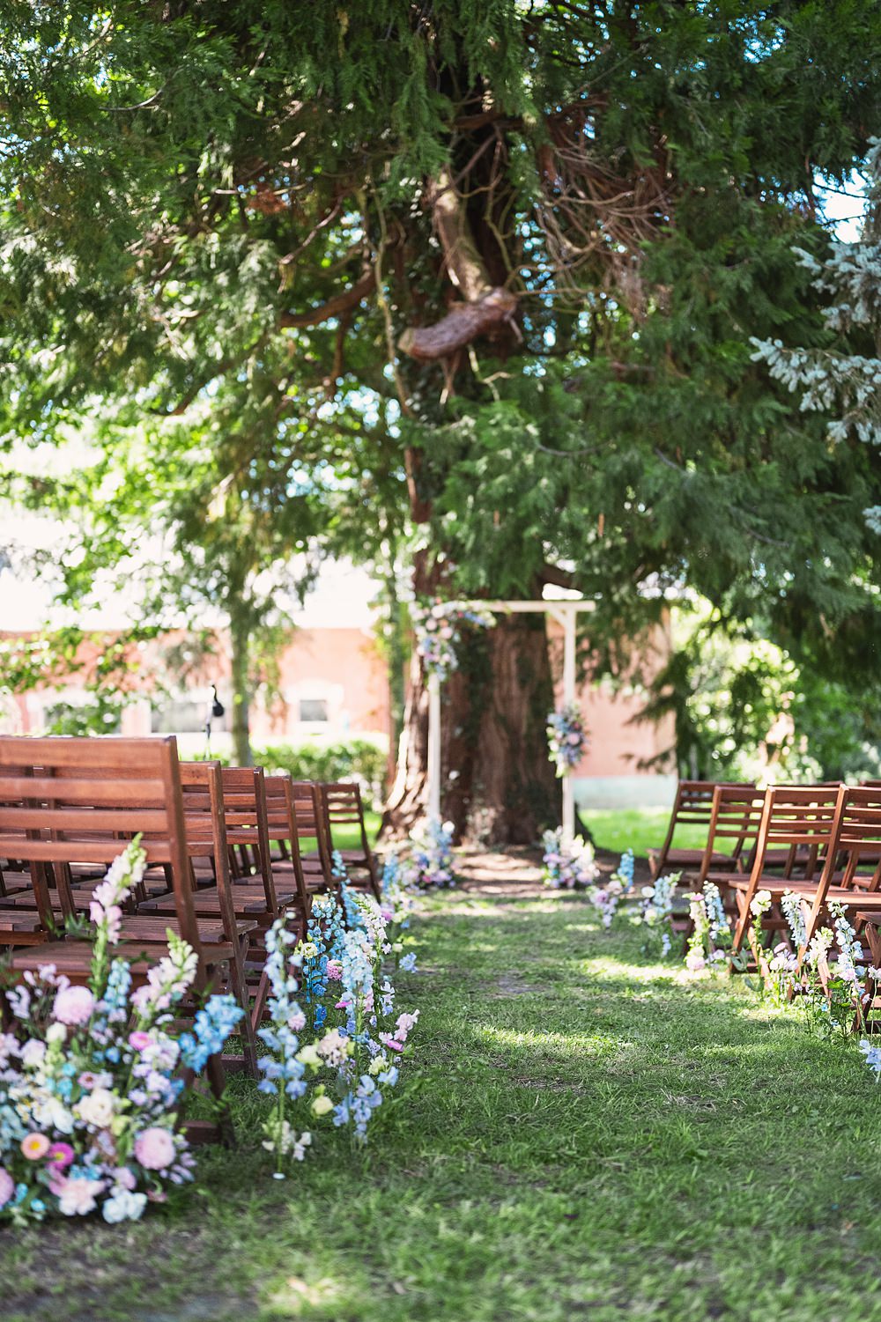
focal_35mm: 50
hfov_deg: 27.0
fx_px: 1836
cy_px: 661
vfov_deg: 39.6
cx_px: 440
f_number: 1.8
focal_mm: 50
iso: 2500
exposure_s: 1/3200
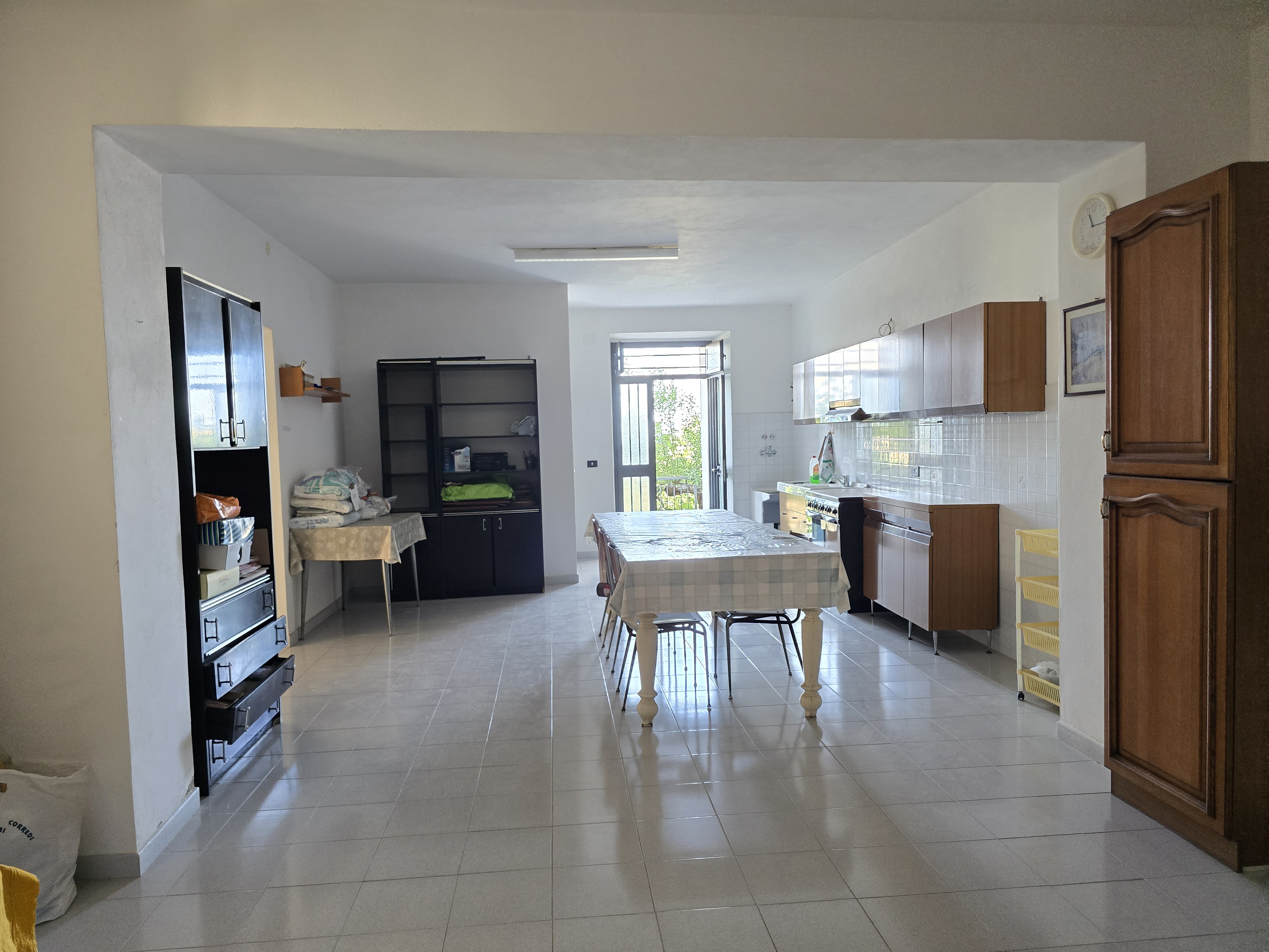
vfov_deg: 58.9
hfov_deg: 73.9
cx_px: 634
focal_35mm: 23
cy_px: 476
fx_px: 843
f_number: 1.7
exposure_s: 1/100
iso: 640
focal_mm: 6.3
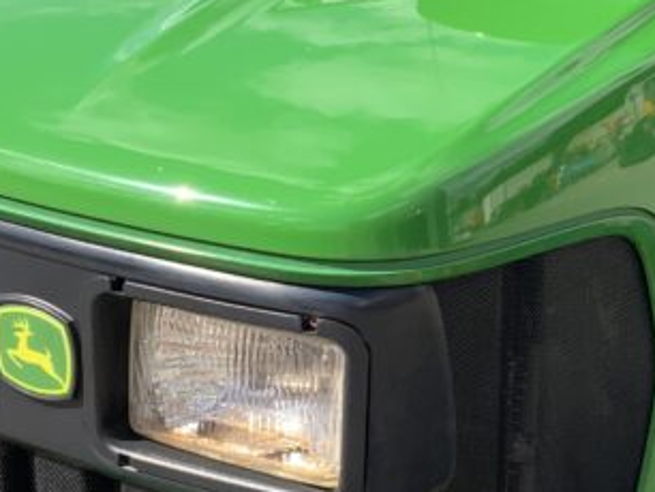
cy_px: 270
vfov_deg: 15.3
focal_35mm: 97
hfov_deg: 19.9
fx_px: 1837
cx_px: 559
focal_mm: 3
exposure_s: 1/898
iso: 16
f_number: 1.8
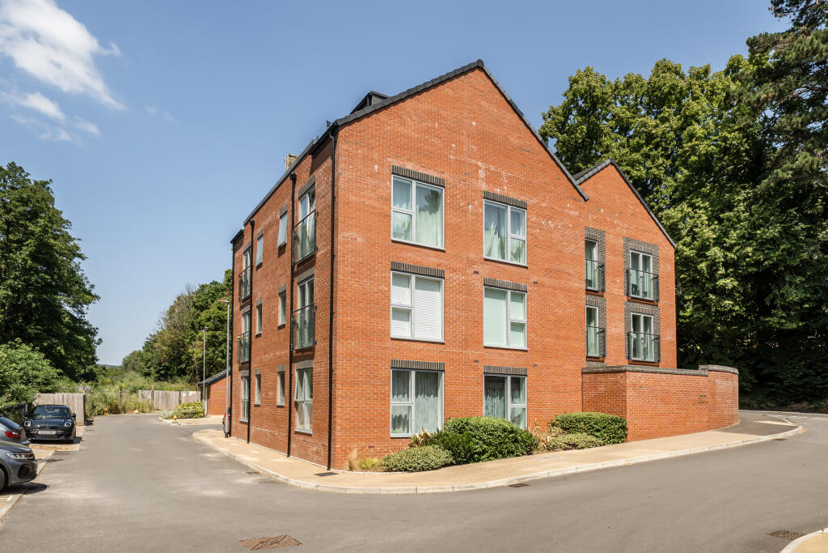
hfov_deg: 81.2
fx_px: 483
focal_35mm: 21
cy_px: 276
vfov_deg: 59.5
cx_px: 414
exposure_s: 1/1000
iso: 400
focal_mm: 14
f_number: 8
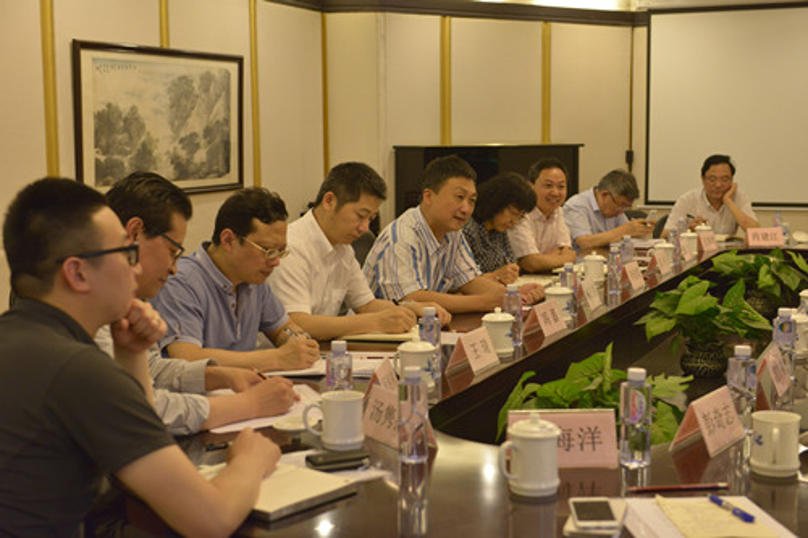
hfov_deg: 36.3
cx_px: 404
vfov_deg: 24.6
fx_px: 1234
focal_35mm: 55
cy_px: 269
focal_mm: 55
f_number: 4.5
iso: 2500
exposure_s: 1/100
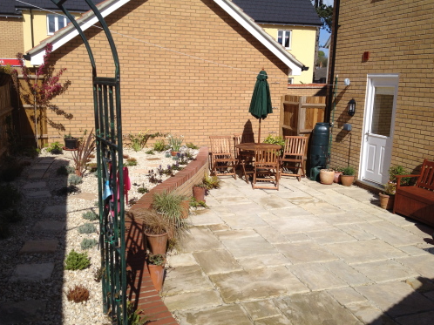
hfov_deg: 51.4
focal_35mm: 36
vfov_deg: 39.6
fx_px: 451
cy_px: 161
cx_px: 212
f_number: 2.4
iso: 64
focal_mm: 4.28
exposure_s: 1/2304
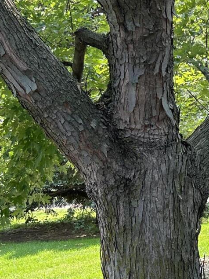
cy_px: 234
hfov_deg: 16.2
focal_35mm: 82
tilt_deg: -8.2
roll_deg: +3.1
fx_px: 660
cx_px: 327
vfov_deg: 23.4
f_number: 1.5
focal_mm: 5.7
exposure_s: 1/274
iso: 40
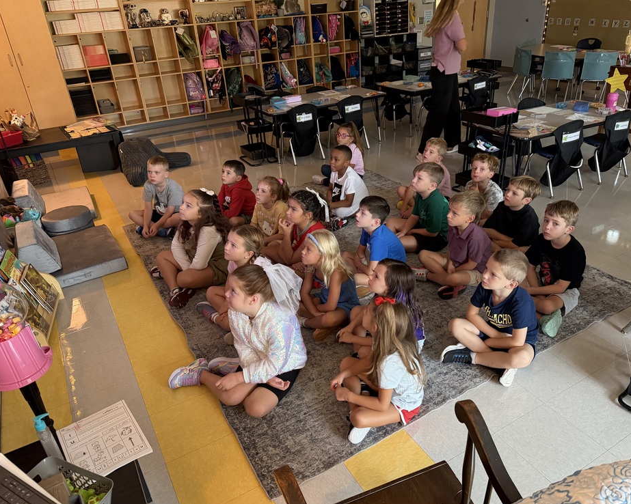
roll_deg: +2.7
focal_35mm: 26
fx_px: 485
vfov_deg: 54.9
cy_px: 257
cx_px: 337
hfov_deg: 66.0
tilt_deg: -28.0
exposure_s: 1/60
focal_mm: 6.76
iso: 640
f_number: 1.78
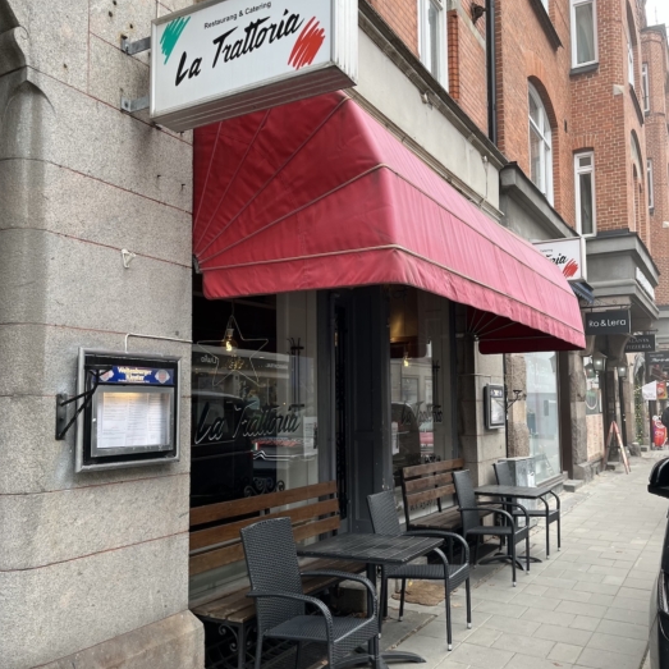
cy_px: 342
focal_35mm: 31
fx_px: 678
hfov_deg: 52.5
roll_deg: +0.4
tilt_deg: +4.3
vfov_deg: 52.5
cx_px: 334
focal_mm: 5.1
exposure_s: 1/122
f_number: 1.6
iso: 50
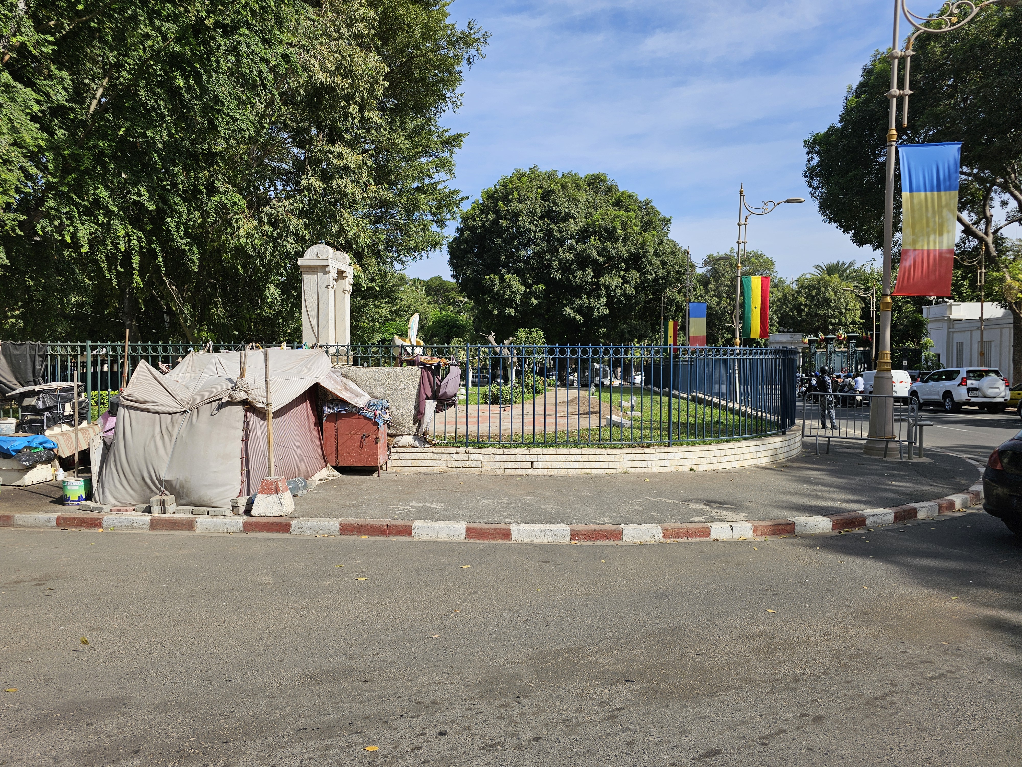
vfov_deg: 58.9
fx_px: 679
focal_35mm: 23
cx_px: 511
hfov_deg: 73.9
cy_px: 384
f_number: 1.7
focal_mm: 6.3
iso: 10
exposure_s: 1/788
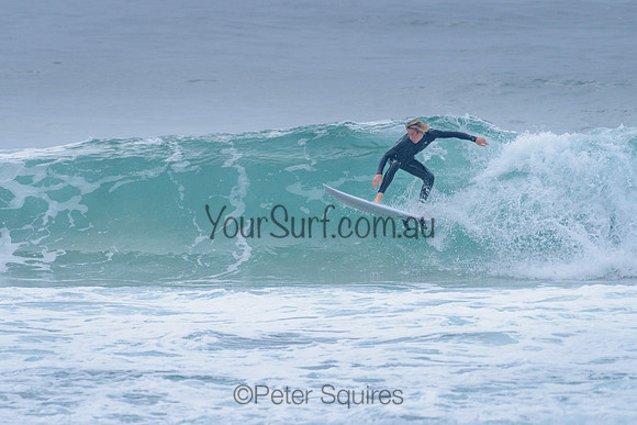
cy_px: 174
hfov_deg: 3.4
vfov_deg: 2.2
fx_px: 10846
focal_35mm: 613
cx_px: 296
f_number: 5.6
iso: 1400
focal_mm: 500
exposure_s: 1/2000
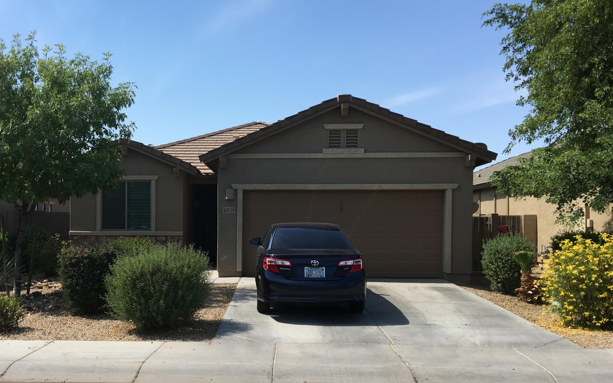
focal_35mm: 38
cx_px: 239
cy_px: 232
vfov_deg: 33.5
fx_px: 635
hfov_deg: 51.1
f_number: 2.2
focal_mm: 4.15
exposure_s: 1/1261
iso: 25
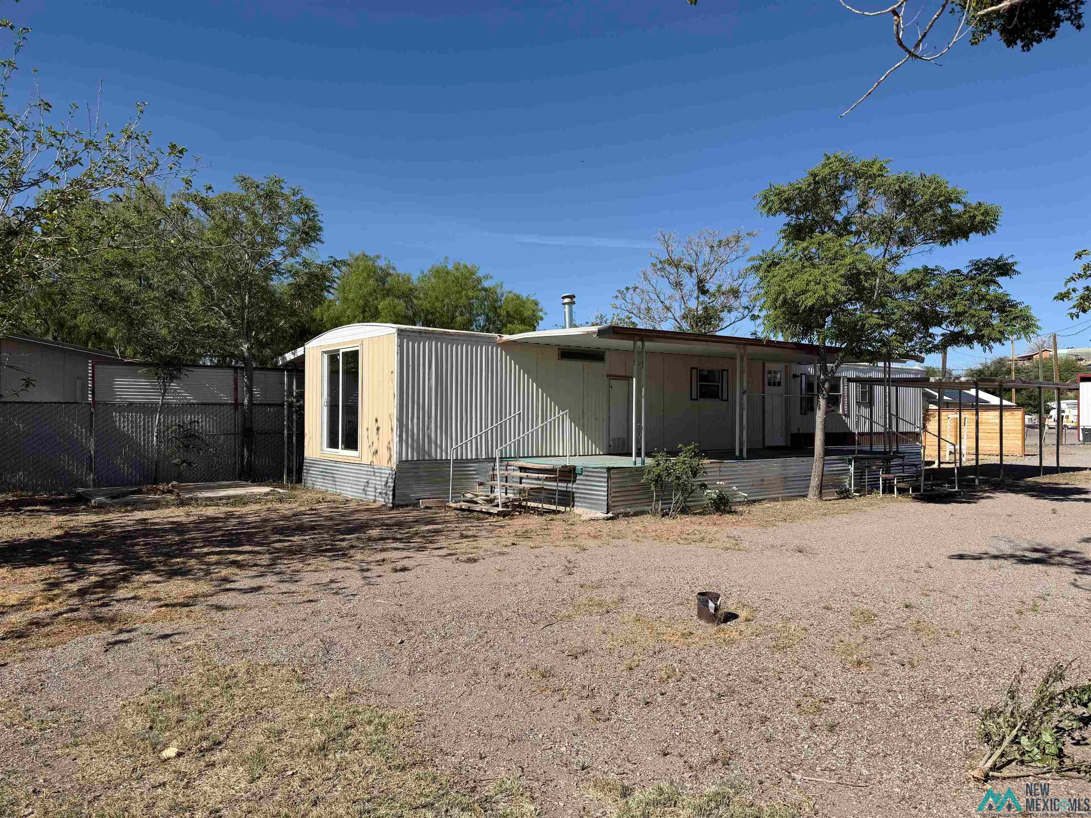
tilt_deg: +0.3
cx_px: 546
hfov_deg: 71.6
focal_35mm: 24
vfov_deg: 56.8
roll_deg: +0.3
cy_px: 409
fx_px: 756
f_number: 1.78
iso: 80
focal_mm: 6.76
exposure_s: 1/6173
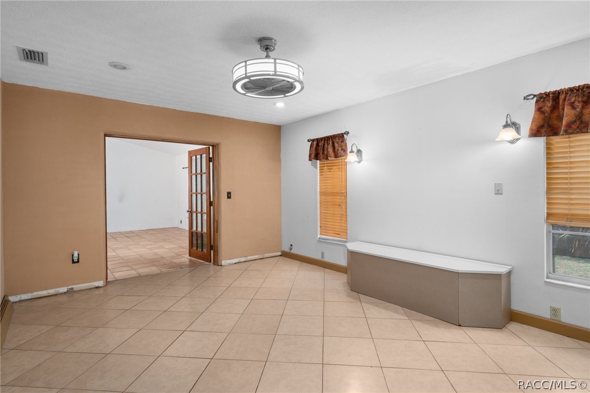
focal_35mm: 18
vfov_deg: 67.3
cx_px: 295
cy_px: 196
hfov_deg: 90.0
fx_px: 295
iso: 400
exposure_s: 1/2
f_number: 8
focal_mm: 18
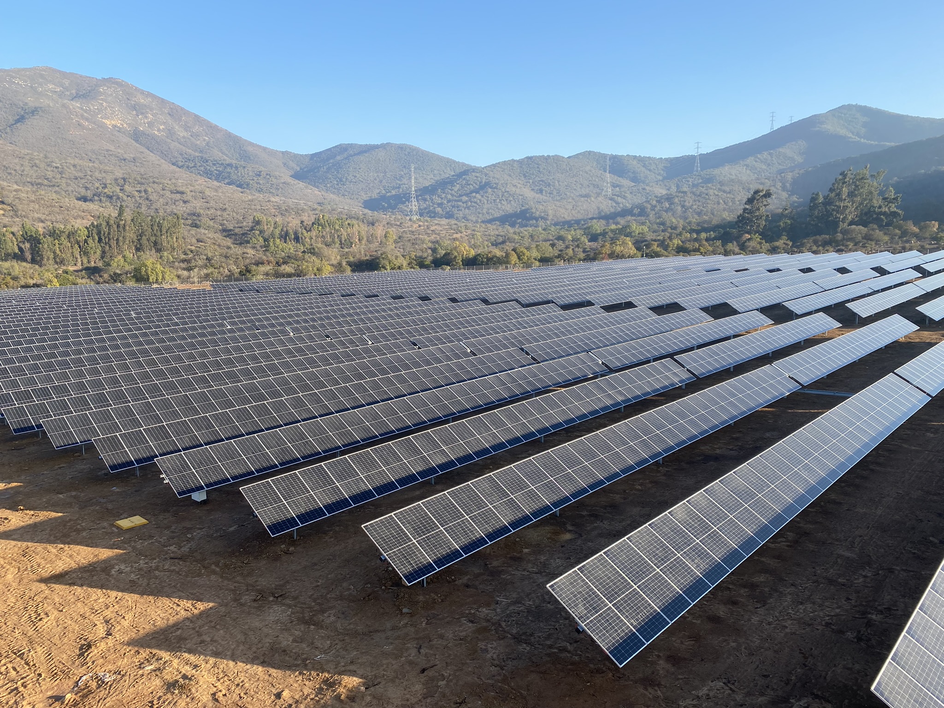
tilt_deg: -7.1
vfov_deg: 53.1
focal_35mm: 26
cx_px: 472
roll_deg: +1.2
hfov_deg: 67.3
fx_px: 709
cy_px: 354
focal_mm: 4.25
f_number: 1.8
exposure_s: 1/762
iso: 32
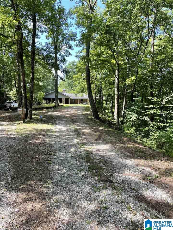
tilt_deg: -2.9
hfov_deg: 53.1
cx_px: 86
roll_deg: -0.9
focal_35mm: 26
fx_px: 173
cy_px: 115
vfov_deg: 67.3
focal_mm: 4.2
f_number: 1.6
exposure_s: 1/247
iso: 32
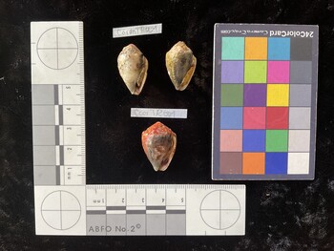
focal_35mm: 29
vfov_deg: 48.3
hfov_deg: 61.6
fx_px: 280
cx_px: 167
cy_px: 126
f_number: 1.8
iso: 80
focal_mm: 3
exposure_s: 1/60
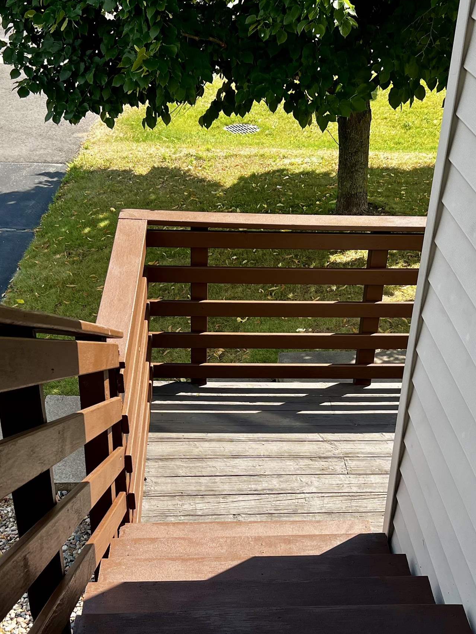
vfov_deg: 40.2
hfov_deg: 30.9
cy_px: 395
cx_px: 262
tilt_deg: -35.8
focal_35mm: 47
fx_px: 861
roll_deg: +0.2
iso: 50
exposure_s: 1/1089
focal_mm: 5.7
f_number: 1.5
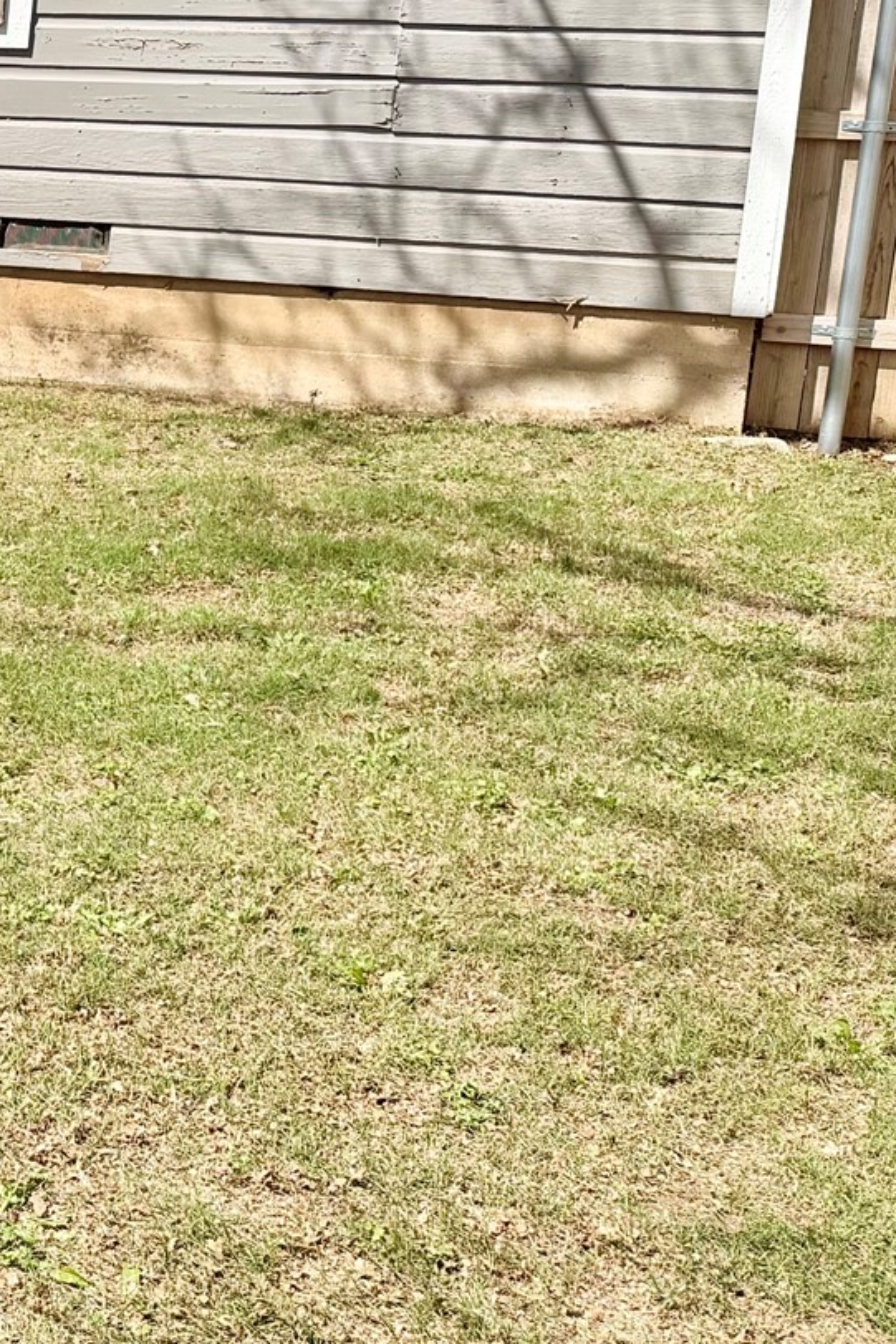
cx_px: -750
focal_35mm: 63
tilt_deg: -8.5
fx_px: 2351
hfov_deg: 17.3
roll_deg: -2.0
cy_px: 416
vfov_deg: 31.6
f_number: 1.78
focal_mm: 6.76
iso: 80
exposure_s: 1/3953
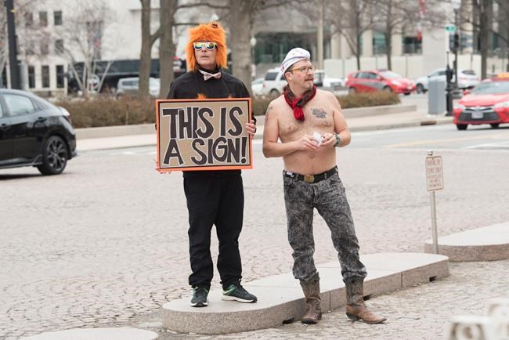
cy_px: 170
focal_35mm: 120
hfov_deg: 17.1
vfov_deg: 11.4
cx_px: 254
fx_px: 1697
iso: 500
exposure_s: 1/400
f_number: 5.6
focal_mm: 120
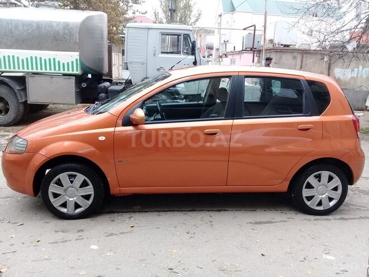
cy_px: 138
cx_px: 184
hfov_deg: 58.4
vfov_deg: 45.4
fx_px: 330
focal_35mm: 31
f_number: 2.2
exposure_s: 1/116
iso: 64
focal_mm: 3.3
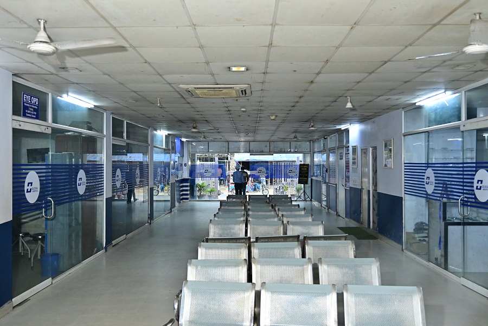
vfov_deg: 39.1
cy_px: 163
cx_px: 244
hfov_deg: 56.1
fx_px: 457
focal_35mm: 34
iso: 1250
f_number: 3.5
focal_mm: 22.5
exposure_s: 1/160
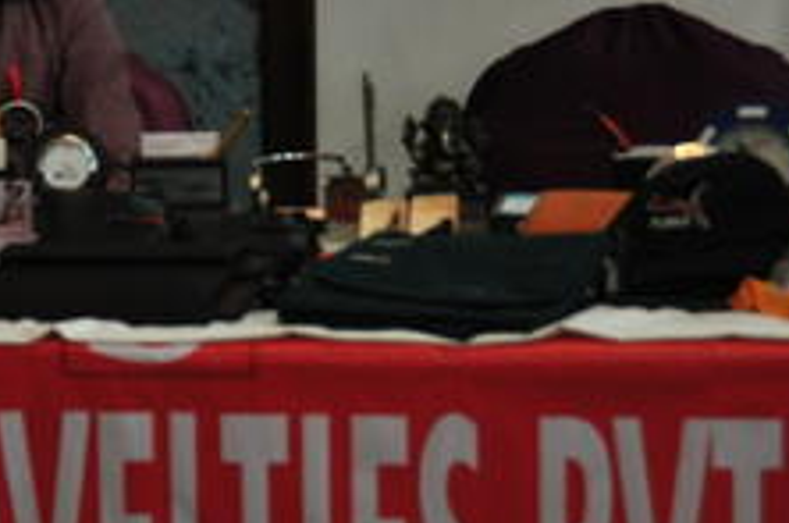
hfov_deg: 10.1
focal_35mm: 203
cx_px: 92
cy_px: 365
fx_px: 4440
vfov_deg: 6.7
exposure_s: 1/60
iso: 800
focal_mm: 50
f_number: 4.8
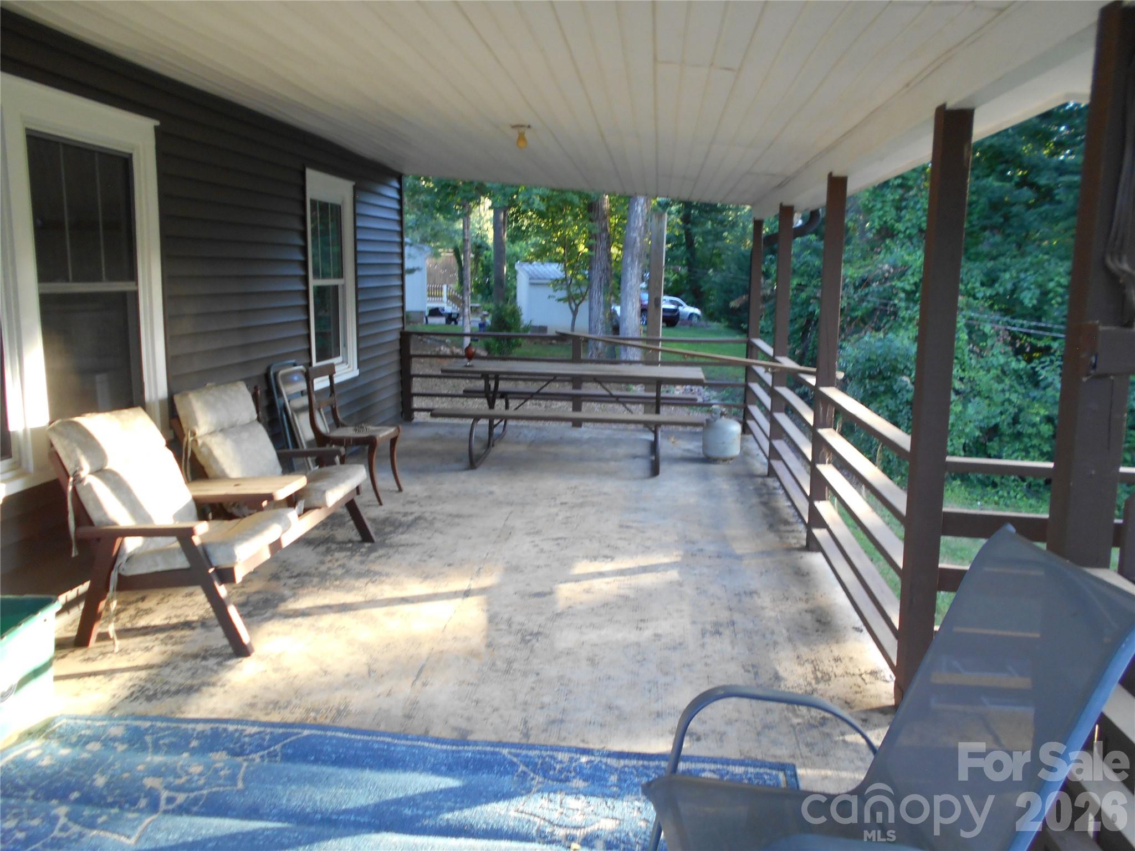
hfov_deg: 67.3
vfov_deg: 53.1
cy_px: 426
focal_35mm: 26
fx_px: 852
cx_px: 568
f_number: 3.2
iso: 160
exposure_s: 1/30
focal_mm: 4.6
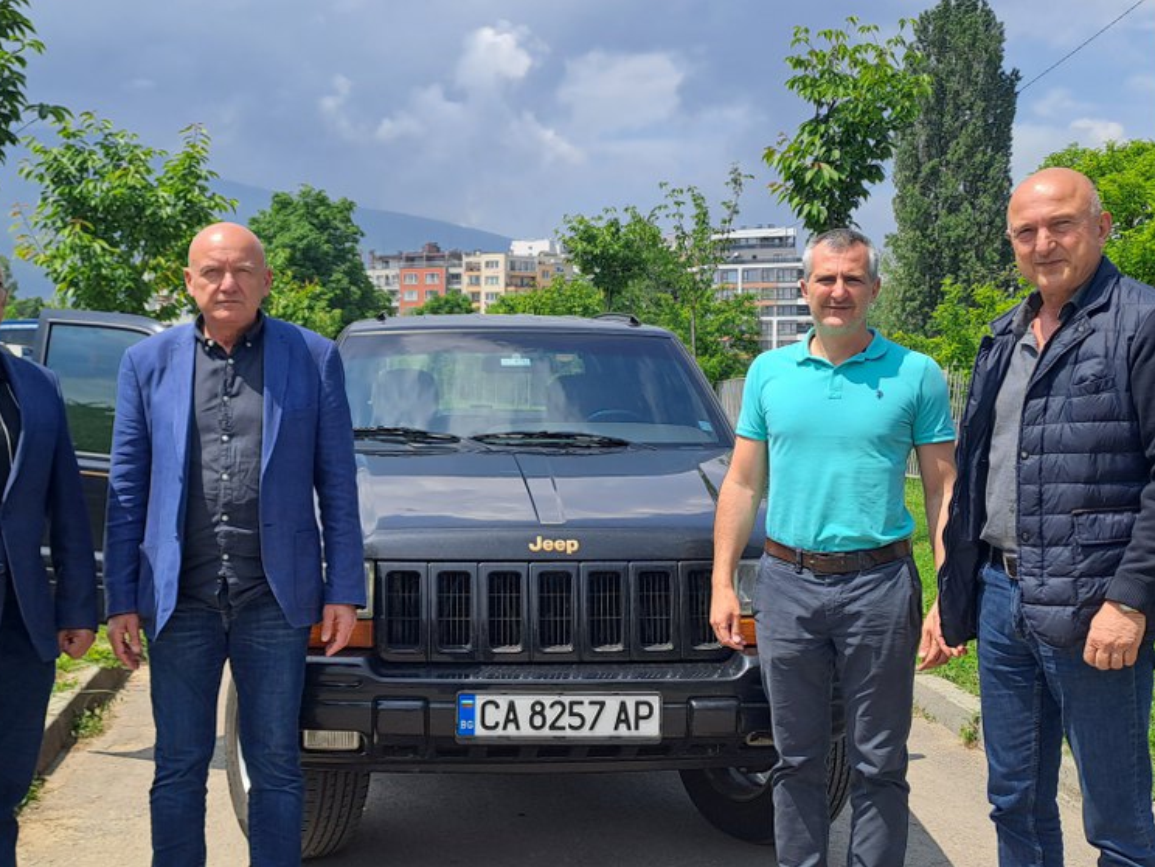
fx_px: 1435
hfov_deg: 43.8
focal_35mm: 43
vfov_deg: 33.6
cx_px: 550
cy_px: 421
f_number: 1.8
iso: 32
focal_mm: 4.65
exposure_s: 1/1325
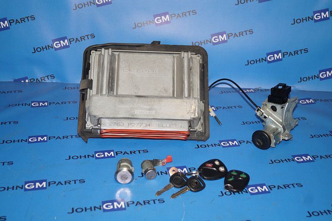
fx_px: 415
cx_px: 166
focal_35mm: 45
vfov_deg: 29.9
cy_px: 110
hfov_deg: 43.6
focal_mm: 30
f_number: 4.5
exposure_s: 1/100
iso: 800
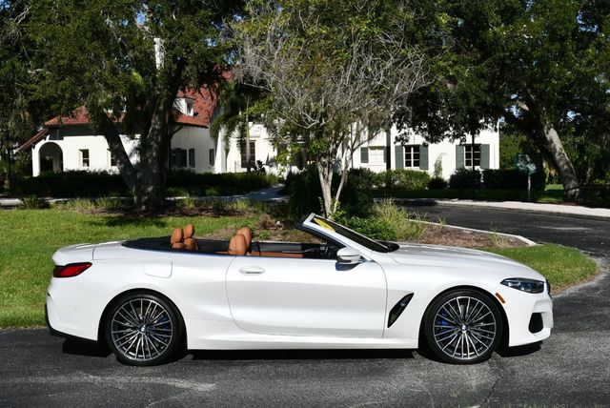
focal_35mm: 48
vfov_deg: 28.1
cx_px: 305
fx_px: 814
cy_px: 204
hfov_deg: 41.1
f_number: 9
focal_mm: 24
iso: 100
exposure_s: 1/320
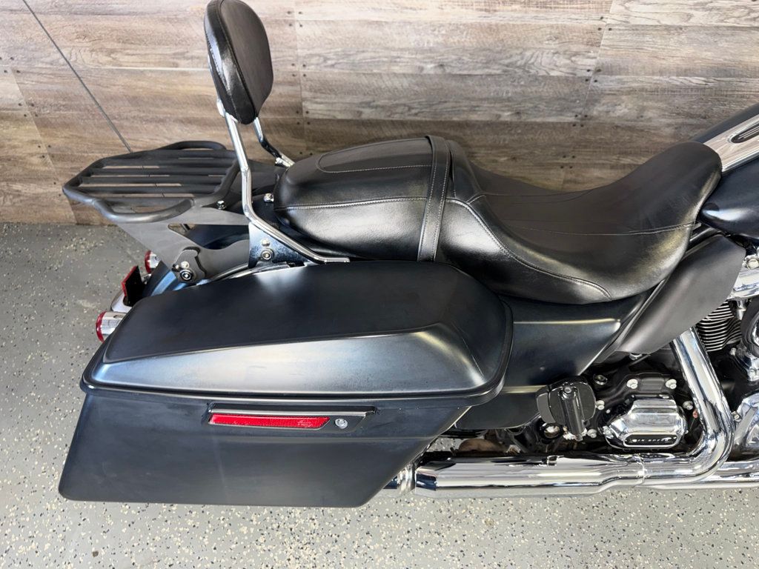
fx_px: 526
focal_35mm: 24
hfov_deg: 71.6
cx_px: 380
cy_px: 284
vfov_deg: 56.8
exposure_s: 1/15
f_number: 1.78
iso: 64
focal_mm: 6.76
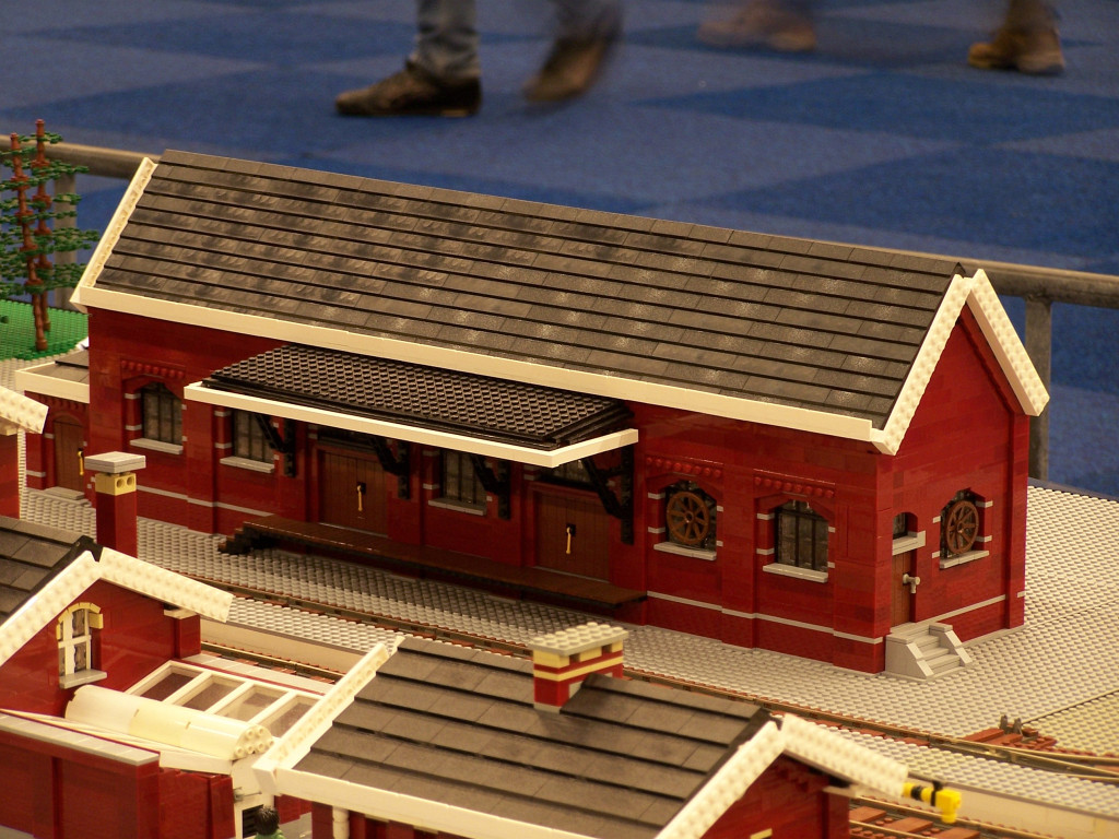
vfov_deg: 10.7
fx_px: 4493
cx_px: 560
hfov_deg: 14.2
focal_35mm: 139
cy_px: 420
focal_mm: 23.1
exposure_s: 1/2
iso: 80
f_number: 3.2
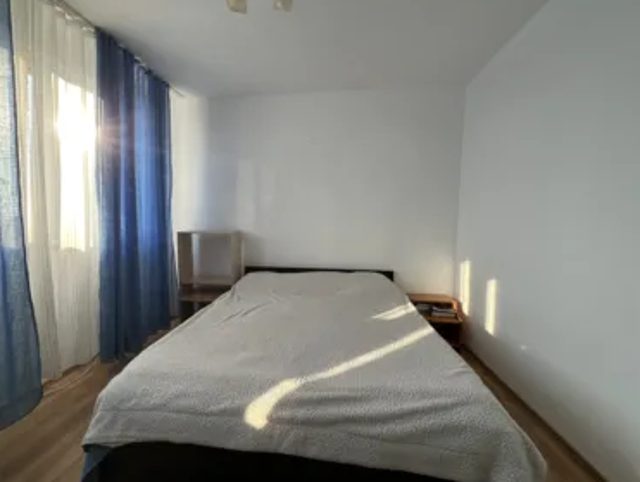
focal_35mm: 14
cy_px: 237
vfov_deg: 85.8
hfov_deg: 101.9
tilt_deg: -4.2
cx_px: 300
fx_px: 259
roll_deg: -1.1
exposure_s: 1/99
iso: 40
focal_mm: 1.57
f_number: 1.8
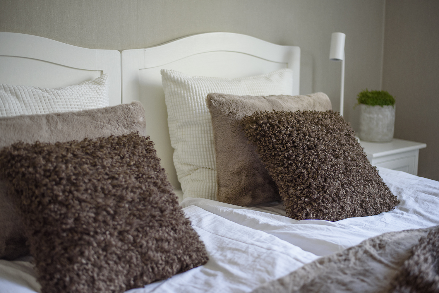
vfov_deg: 27.0
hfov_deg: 39.6
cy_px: 146
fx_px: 610
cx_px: 220
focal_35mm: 50
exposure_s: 1/200
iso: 640
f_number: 2
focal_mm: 50
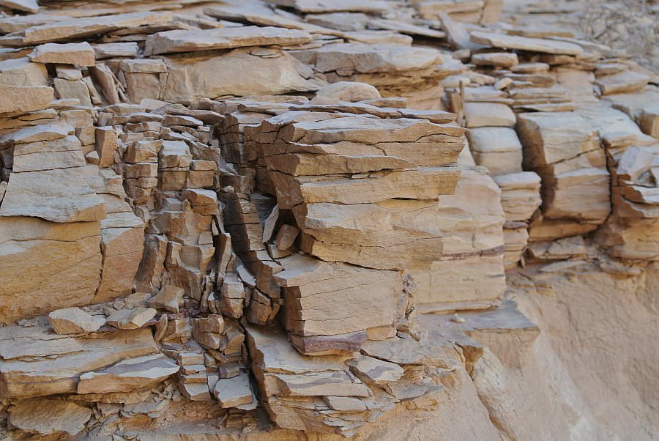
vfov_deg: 22.3
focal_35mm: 61
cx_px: 330
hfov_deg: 32.9
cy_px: 220
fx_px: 1118
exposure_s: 1/125
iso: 200
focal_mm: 22.7
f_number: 5
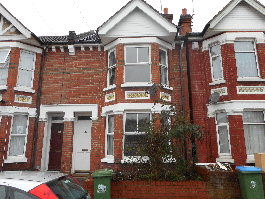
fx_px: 191
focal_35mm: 25
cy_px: 100
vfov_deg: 54.9
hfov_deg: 69.4
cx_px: 132
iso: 100
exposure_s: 1/30
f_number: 3.7
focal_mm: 4.5
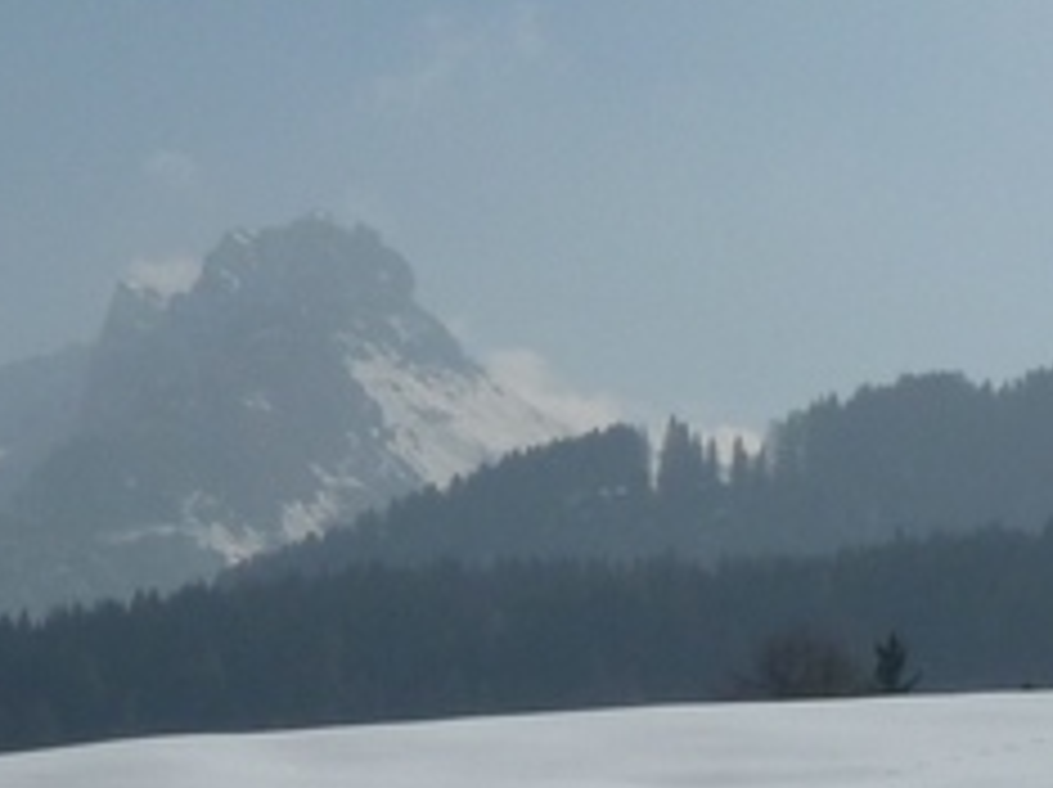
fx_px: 6169
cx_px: -765
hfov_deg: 9.4
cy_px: 563
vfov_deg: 7.3
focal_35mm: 203
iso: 100
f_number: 10
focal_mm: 8.5
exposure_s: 1/640
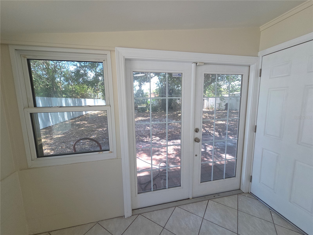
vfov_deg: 89.9
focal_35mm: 13
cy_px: 118
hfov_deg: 106.2
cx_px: 156
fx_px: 118
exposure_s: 1/120
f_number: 2.2
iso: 50
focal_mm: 2.2
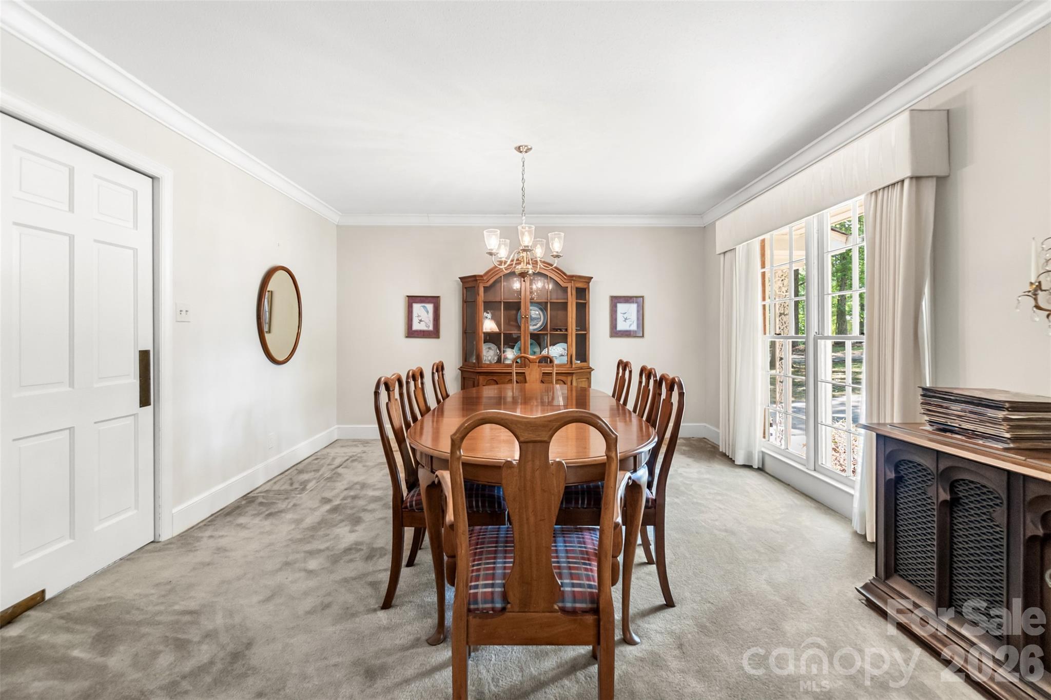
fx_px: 438
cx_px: 526
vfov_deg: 77.3
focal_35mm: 15
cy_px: 350
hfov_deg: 100.4
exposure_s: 1/30
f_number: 4.5
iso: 500
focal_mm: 10
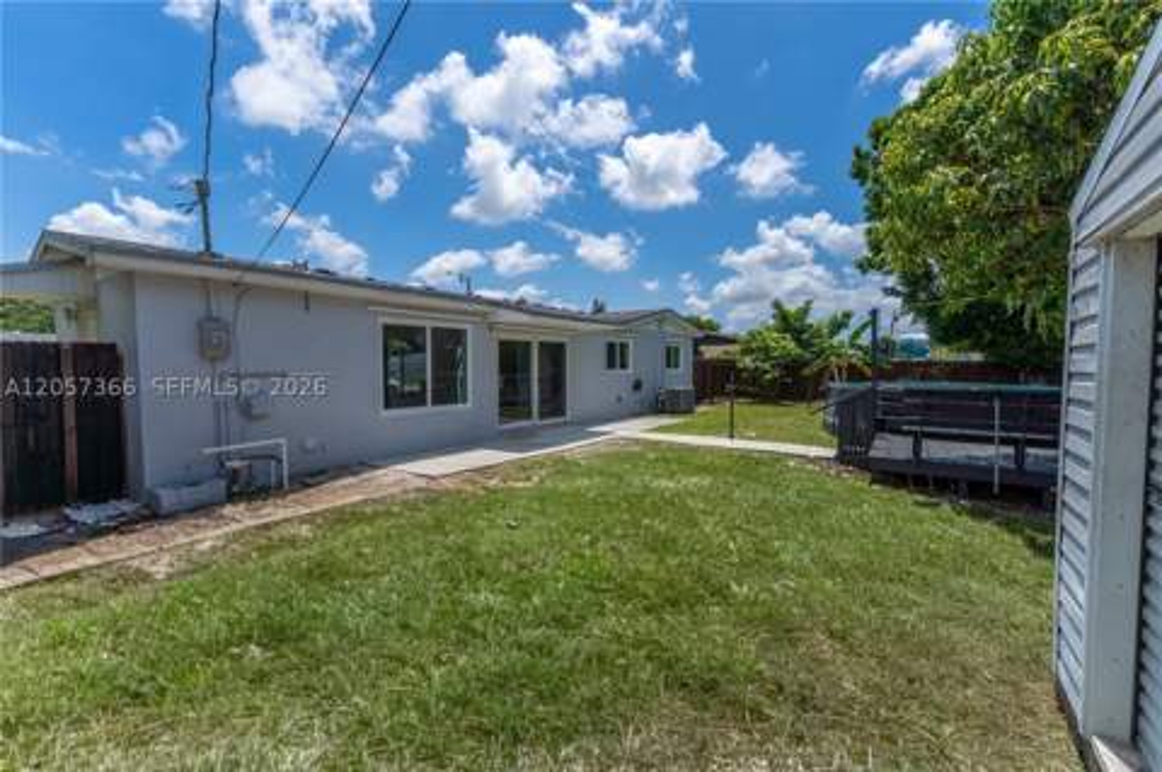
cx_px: 581
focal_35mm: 15
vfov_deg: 77.2
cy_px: 386
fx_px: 484
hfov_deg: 100.4
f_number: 9
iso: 100
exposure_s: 1/320
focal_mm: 10
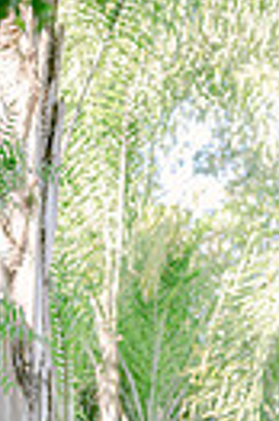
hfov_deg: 7.9
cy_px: 479
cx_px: 326
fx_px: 2005
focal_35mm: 172
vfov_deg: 11.8
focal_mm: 50
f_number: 2
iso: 125
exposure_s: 1/125
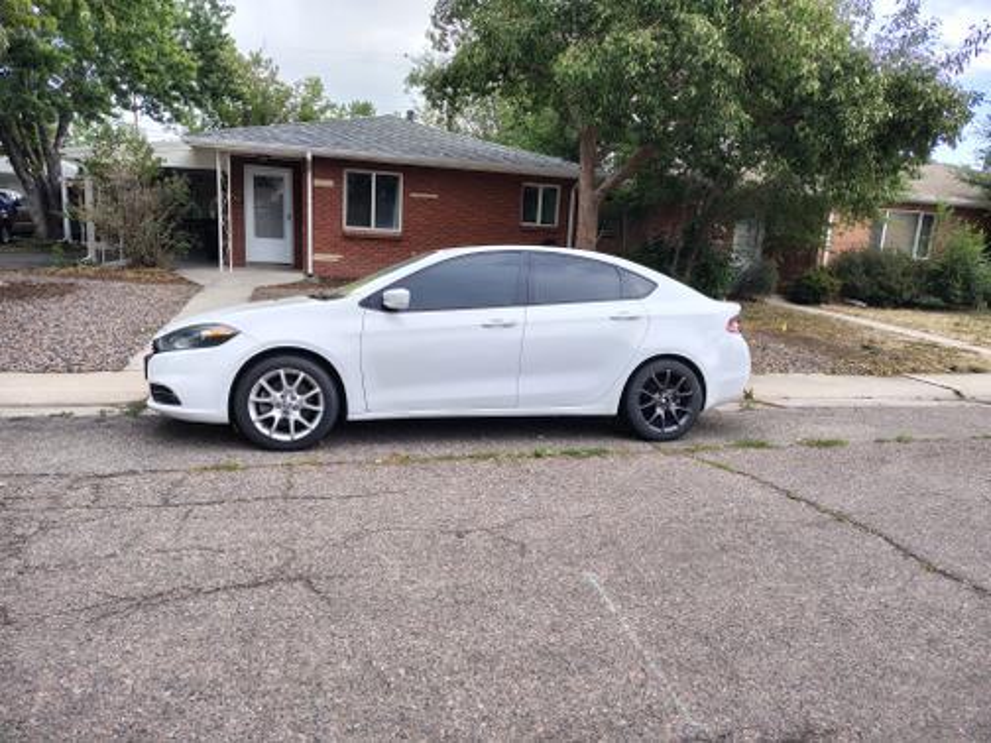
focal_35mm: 24
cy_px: 372
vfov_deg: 56.8
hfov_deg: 71.6
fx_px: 687
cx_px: 496
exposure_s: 1/213
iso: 100
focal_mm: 5.56
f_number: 1.8
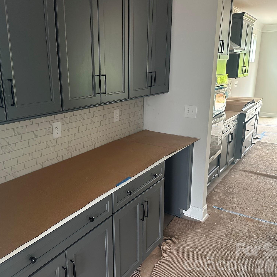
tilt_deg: -13.7
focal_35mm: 29
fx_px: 263
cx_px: 106
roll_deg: +1.2
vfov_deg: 55.6
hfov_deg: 55.1
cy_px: 137
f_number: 1.78
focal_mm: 6.86
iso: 250
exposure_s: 1/60
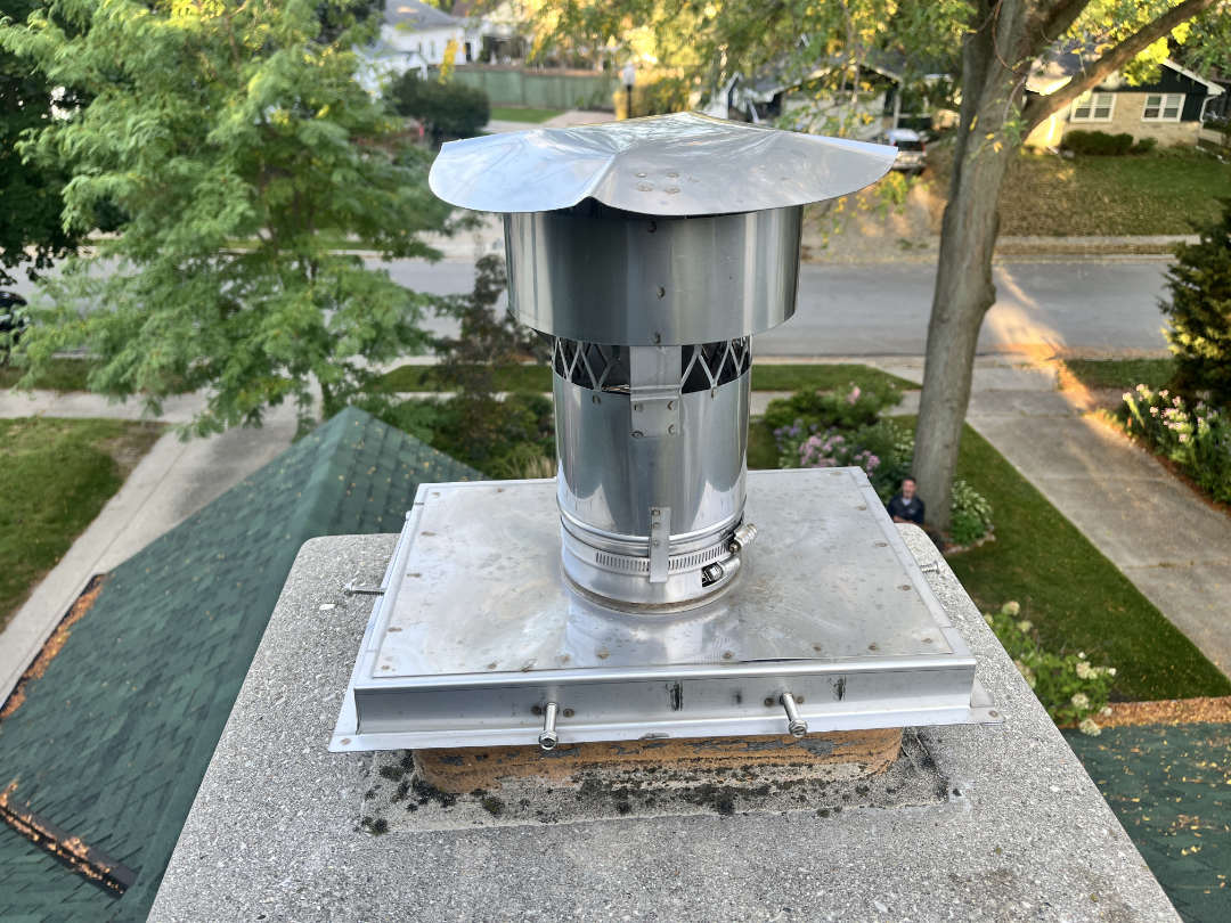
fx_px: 925
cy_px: 462
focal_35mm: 26
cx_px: 616
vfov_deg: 53.1
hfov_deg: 67.3
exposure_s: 1/155
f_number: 1.6
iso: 40
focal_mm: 5.1
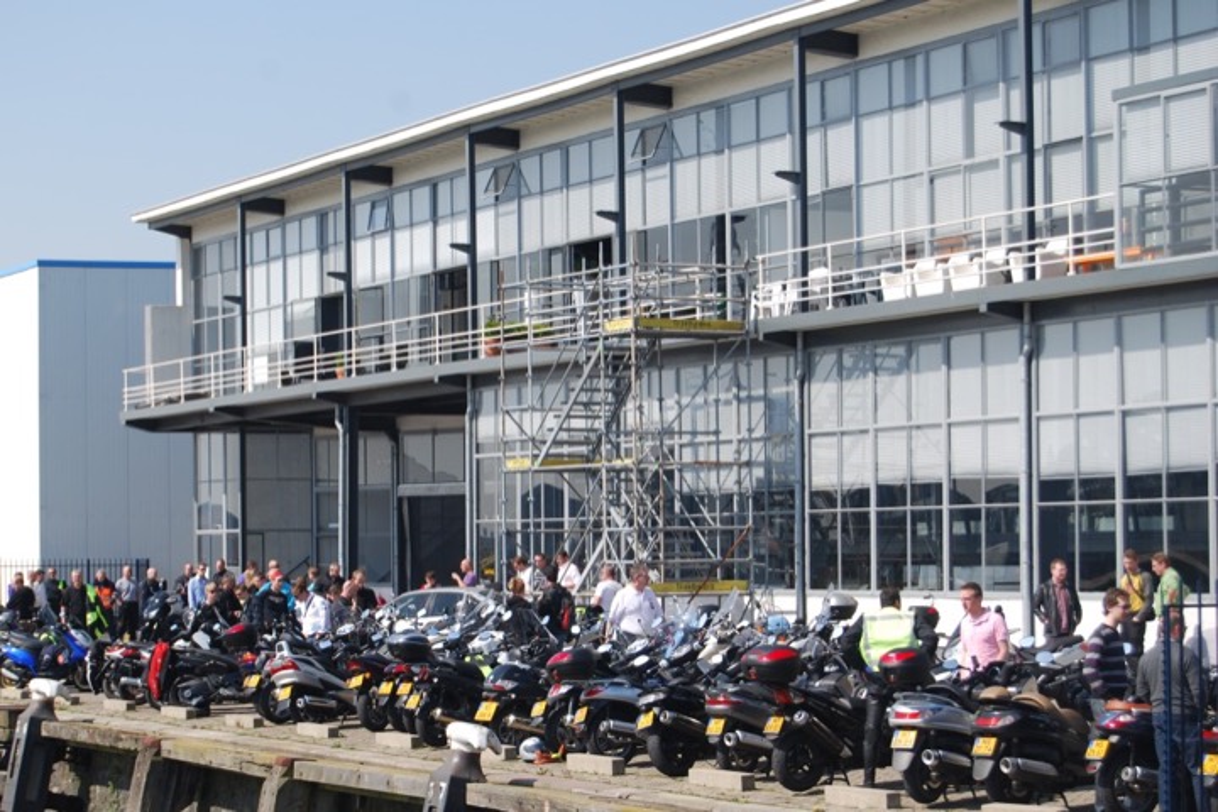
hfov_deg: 24.6
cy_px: 406
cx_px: 609
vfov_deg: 16.6
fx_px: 2791
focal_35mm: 82
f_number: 8
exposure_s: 1/250
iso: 100
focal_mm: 55
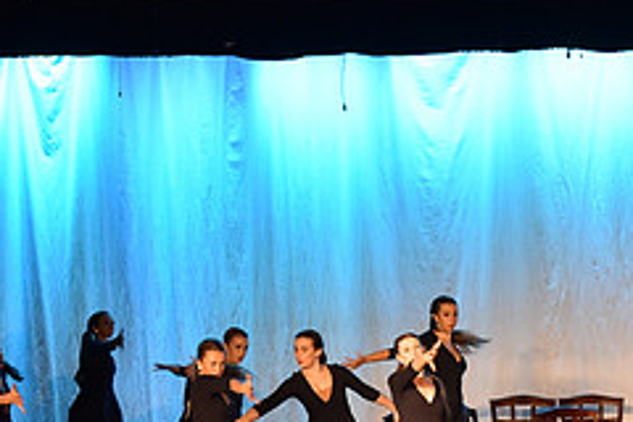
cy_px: 497
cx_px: 401
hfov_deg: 12.2
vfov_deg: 8.0
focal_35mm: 169
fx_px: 2971
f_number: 4
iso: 2000
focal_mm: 70
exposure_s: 1/125
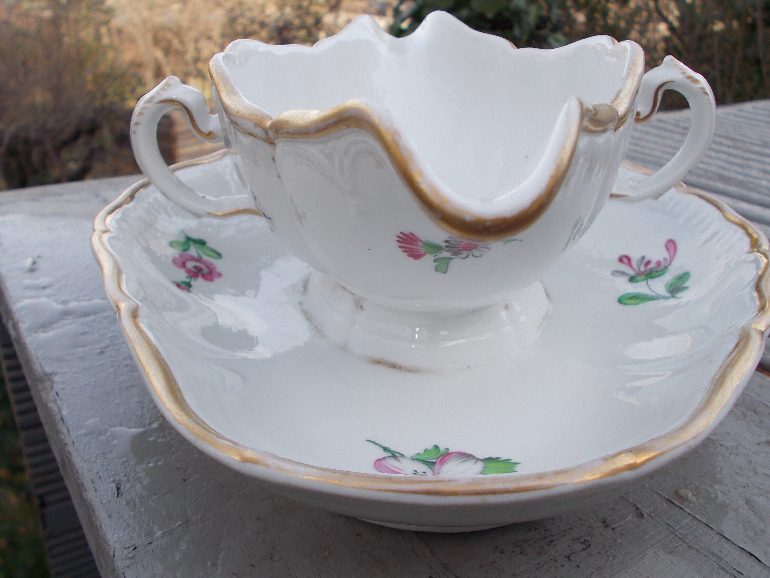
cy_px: 289
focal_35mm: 30
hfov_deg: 60.0
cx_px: 385
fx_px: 667
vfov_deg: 46.8
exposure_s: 1/250
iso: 80
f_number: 3.4
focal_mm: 5.3
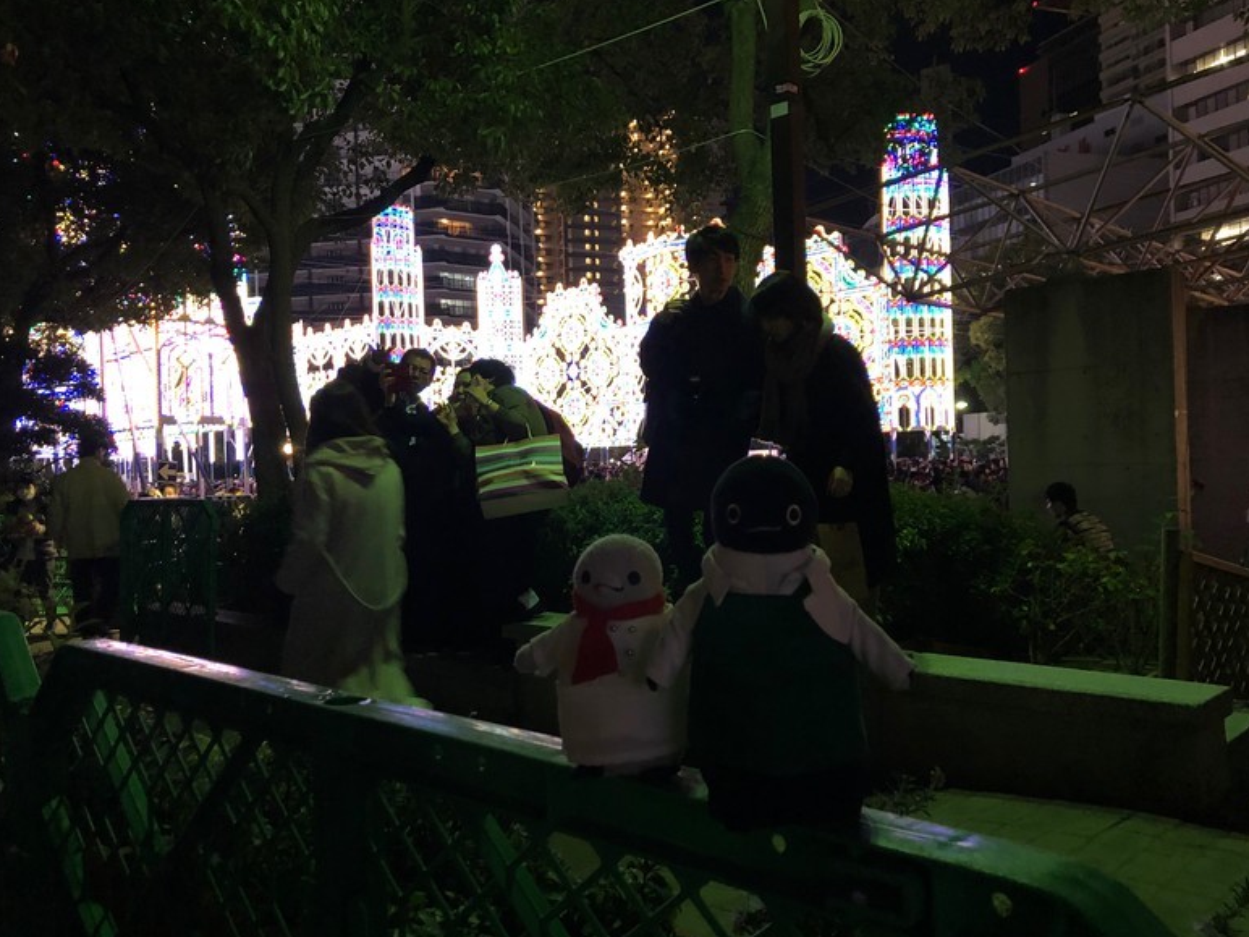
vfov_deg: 48.2
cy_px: 476
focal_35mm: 29
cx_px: 612
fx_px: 1046
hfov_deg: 61.7
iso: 100
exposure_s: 1/9
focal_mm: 3.99
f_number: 1.8
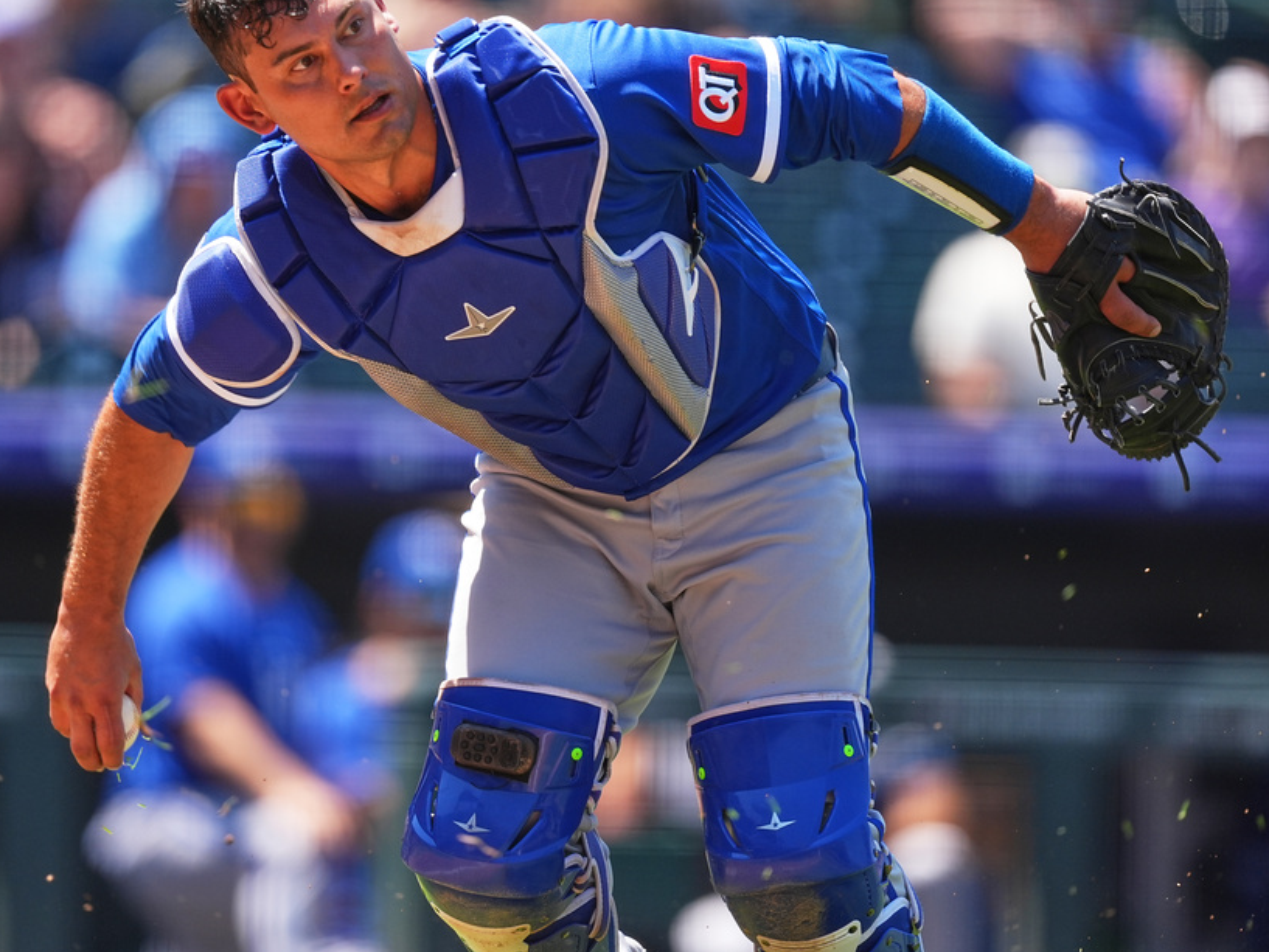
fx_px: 26509
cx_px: 564
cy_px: 447
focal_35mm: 723
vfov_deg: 2.1
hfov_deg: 2.7
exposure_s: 1/1600
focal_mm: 600
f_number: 4
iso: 400
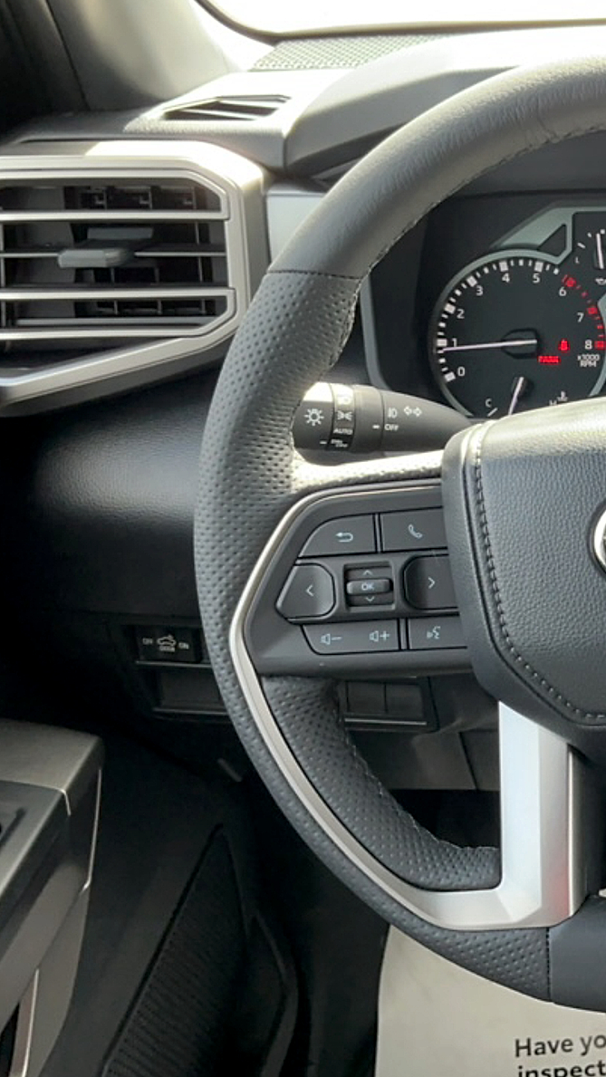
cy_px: 540
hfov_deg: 24.8
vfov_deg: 46.4
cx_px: 706
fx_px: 1257
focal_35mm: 44
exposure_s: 1/60
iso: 50
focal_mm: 3
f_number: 1.8
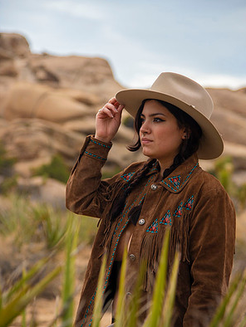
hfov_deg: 14.7
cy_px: 166
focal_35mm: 101
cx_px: 124
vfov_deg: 19.4
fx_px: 956
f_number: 4
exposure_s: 1/1600
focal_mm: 92
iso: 100
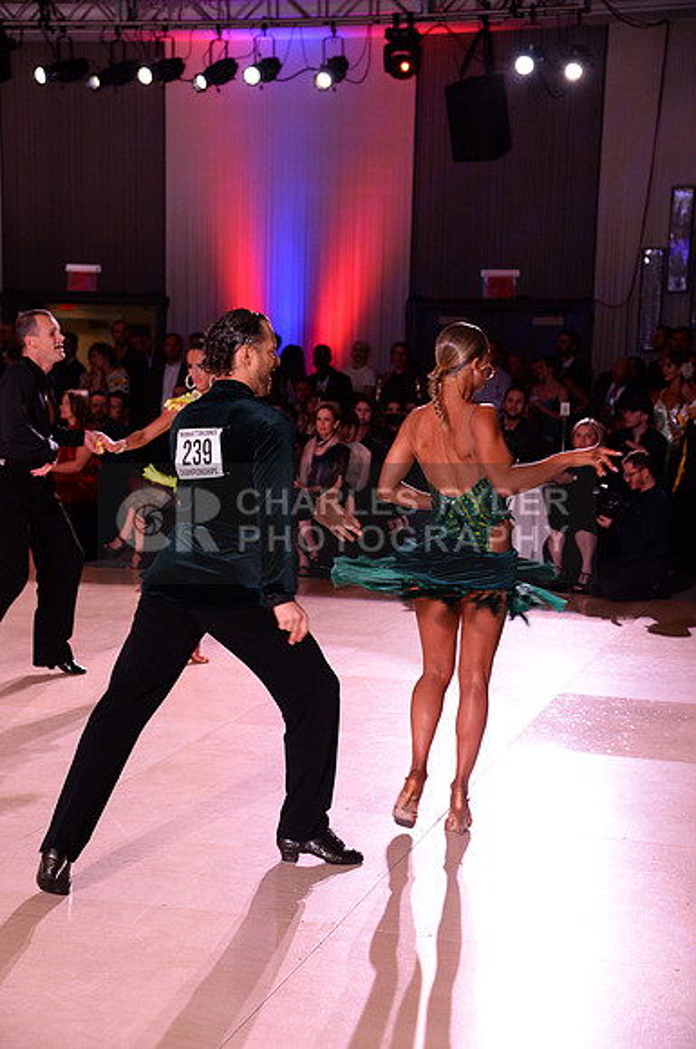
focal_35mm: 62
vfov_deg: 32.4
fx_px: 1803
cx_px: 348
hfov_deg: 21.8
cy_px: 524
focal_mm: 62
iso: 2500
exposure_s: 1/250
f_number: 5
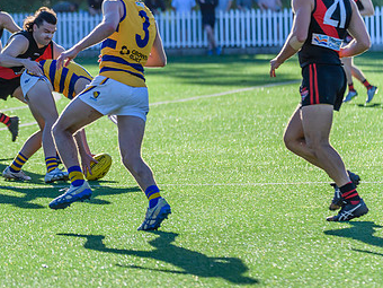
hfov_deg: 4.7
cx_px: 69
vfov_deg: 3.5
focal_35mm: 426
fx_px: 4713
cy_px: 151
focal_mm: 260
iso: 800
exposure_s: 1/2000
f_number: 6.3
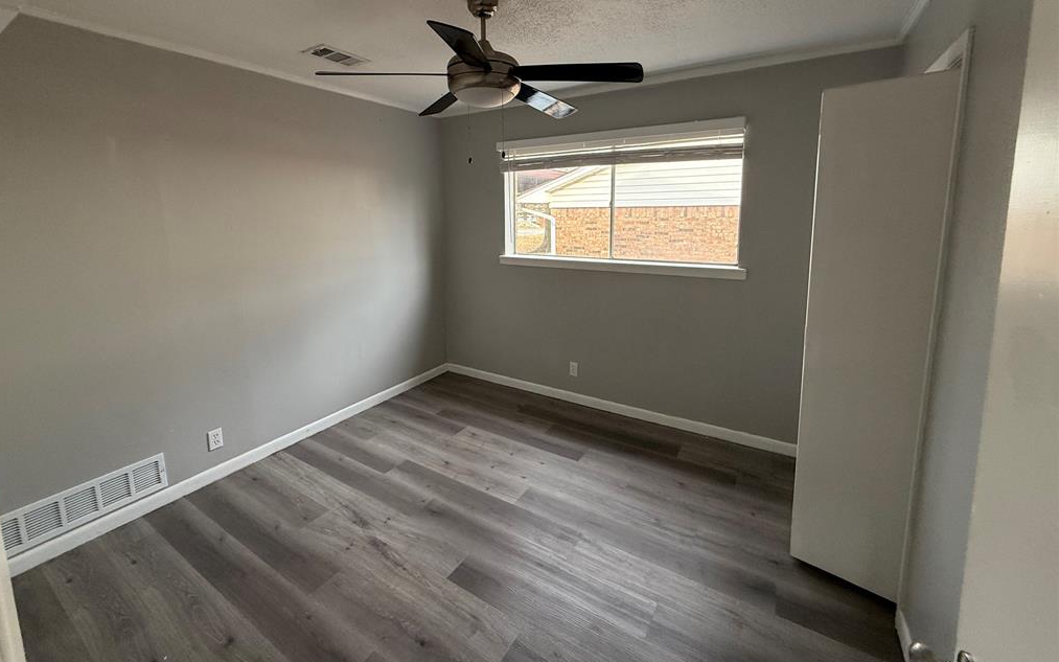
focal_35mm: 15
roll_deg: +0.1
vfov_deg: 74.0
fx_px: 433
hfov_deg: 101.5
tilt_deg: -7.5
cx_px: 525
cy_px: 268
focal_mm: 2.22
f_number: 2.2
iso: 160
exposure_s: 1/99
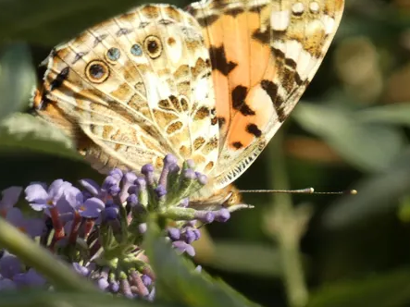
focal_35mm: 578
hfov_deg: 3.4
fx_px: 6844
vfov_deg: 2.6
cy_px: 107
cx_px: 217
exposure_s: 1/80
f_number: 5.6
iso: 100
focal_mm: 71.7
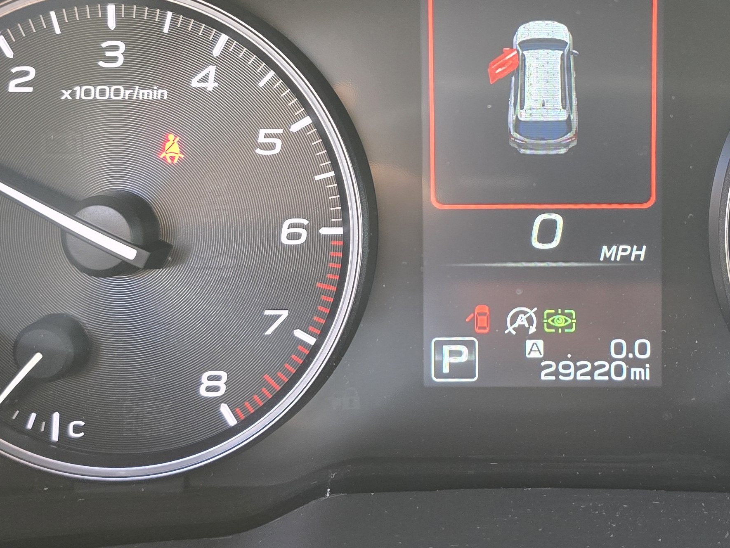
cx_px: 501
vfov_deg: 28.0
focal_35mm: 52
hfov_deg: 36.3
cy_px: 223
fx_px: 1097
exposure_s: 1/100
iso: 500
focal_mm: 6.3
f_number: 1.7
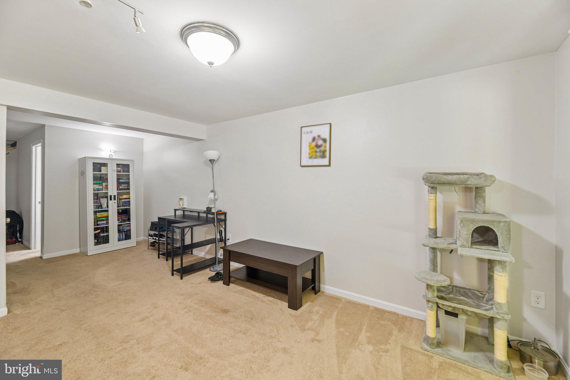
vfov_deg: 81.2
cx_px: 285
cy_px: 190
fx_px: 222
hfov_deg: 104.3
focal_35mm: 14
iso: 400
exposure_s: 1/8
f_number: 8
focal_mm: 14
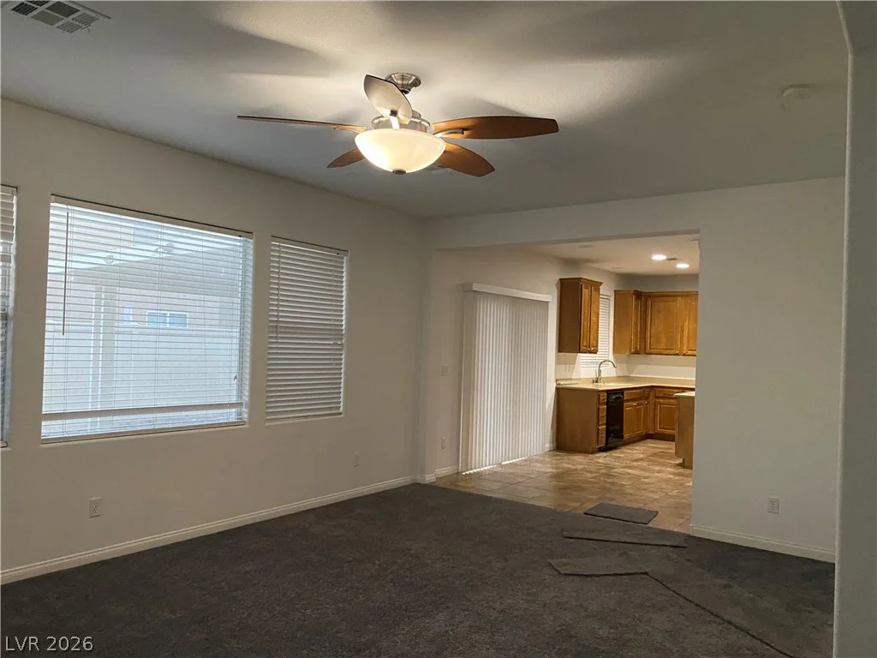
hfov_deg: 67.3
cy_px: 329
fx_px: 659
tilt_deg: -1.3
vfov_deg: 53.1
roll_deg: -1.9
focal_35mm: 26
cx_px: 438
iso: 500
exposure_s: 1/60
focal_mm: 4.25
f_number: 1.8
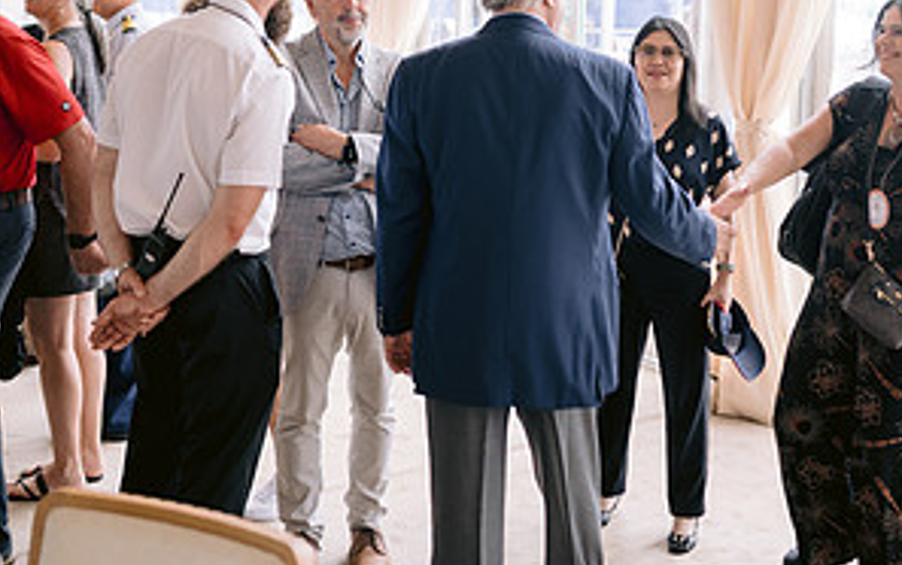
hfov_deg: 37.5
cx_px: 453
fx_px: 1328
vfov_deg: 23.5
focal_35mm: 54
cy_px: 70
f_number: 2
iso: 250
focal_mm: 35
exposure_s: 1/320
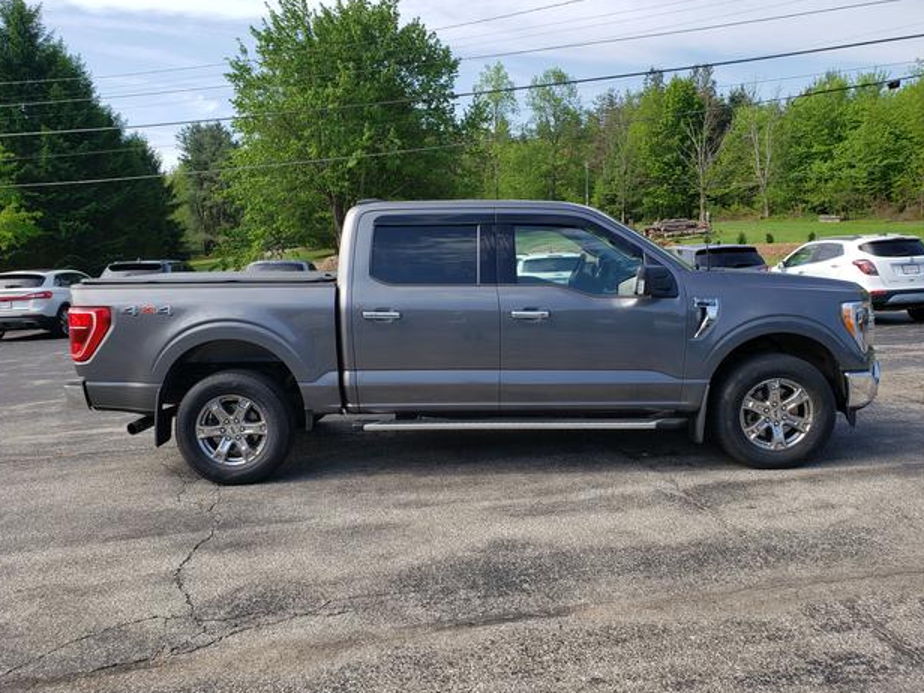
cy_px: 338
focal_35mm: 27
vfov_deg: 51.3
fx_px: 721
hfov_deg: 65.3
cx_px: 460
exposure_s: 1/820
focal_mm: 4.3
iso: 50
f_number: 2.4
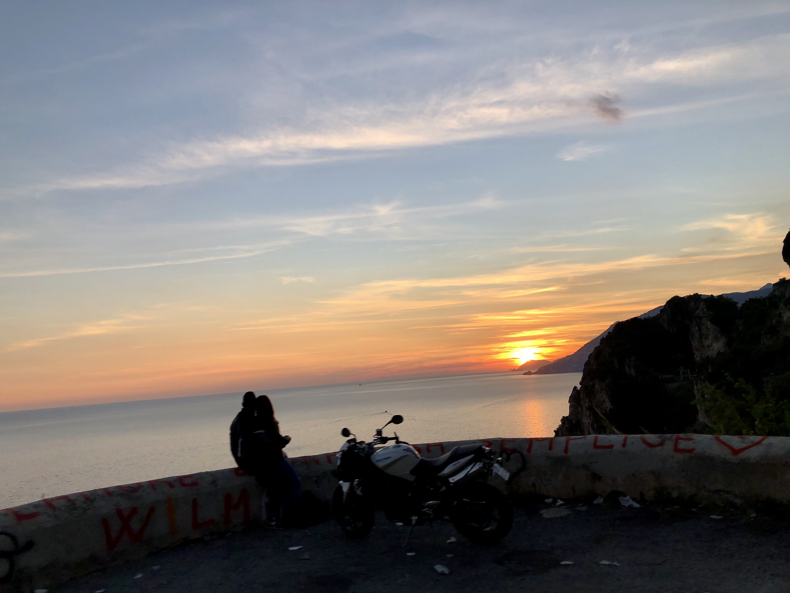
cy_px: 296
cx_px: 395
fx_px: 639
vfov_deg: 49.7
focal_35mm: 28
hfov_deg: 63.4
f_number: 1.8
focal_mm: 3.99
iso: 20
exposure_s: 1/496
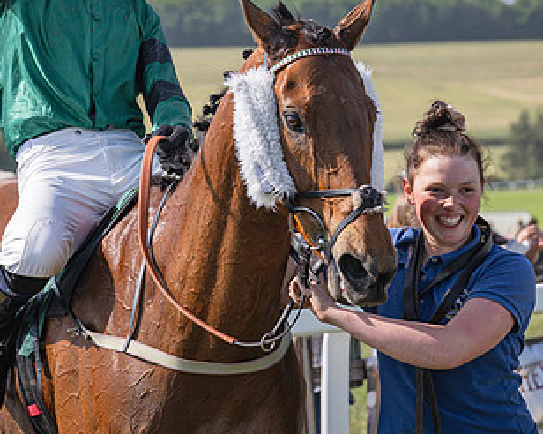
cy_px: 136
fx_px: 3517
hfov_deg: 8.8
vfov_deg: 7.1
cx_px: 269
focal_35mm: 219
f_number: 4
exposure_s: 1/1600
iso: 200
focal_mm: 70
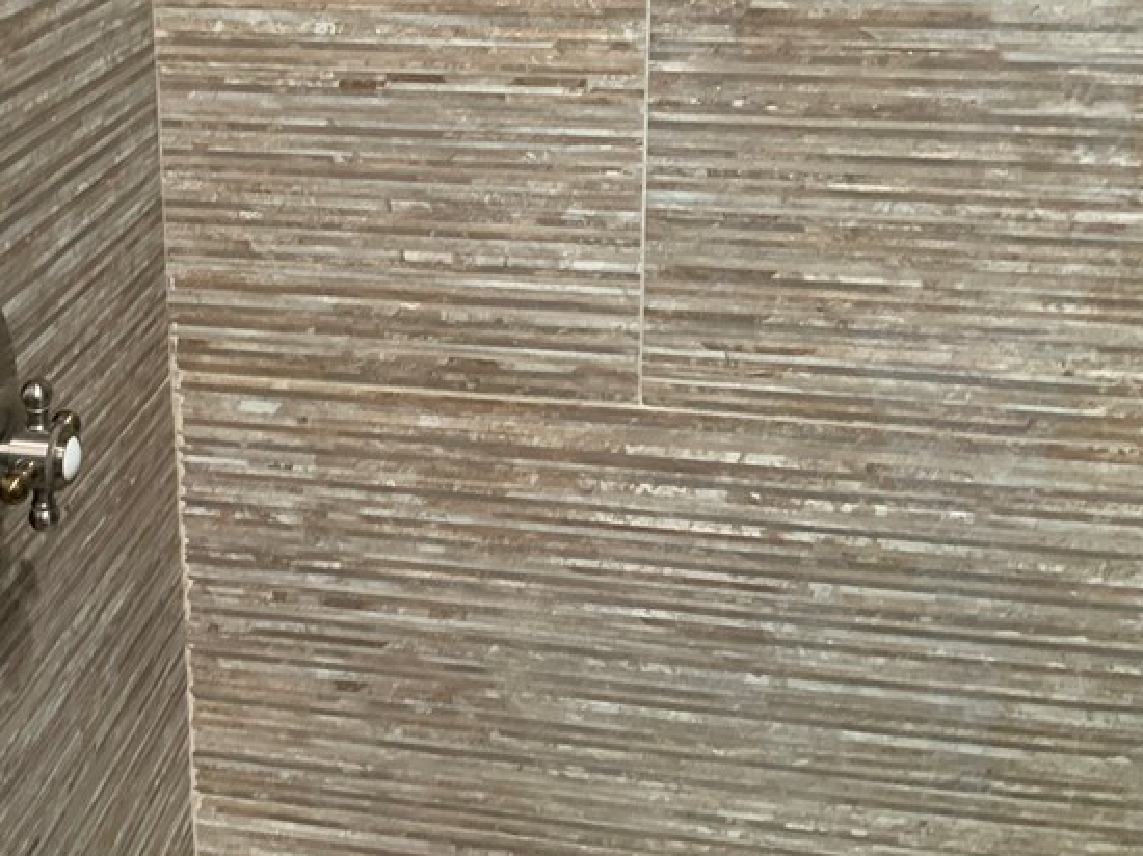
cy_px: 154
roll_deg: +0.7
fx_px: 1782
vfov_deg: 26.4
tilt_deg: -15.4
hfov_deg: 35.1
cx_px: 360
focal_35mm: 54
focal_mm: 3
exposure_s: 1/60
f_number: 1.8
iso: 250
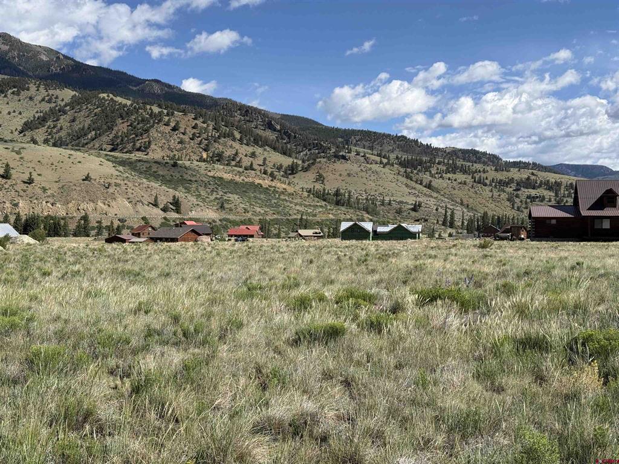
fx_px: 858
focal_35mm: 48
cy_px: 232
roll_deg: +0.6
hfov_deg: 39.7
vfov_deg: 30.3
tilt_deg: -0.1
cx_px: 310
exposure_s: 1/5587
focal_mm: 6.76
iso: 64
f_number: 1.78
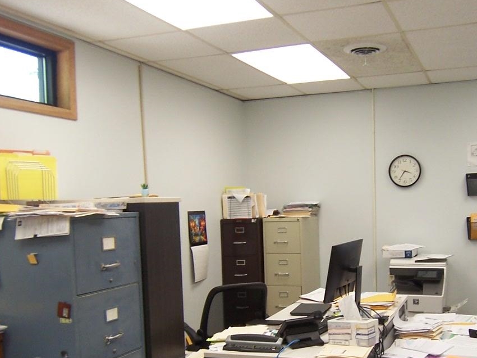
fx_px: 579
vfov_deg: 33.9
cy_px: 250
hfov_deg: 44.3
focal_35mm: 42
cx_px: 305
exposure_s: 1/30
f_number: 2.8
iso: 64
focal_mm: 3.8
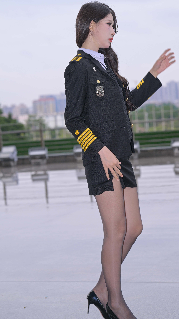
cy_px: 154
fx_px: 776
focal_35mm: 92
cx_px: 106
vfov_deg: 23.2
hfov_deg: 13.1
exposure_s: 1/200
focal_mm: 85
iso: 250
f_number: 4.5
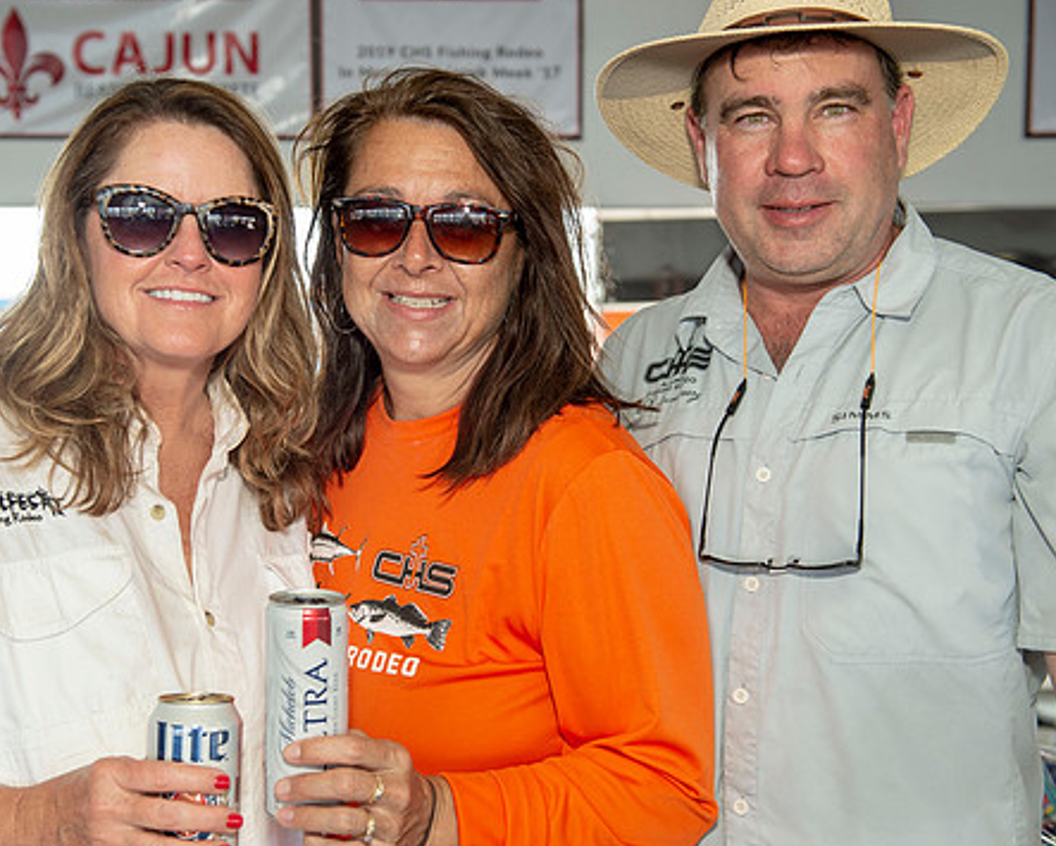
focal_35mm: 54
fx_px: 1689
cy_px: 446
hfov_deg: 34.7
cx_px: 474
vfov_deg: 28.1
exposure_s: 1/100
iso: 200
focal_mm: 44
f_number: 5
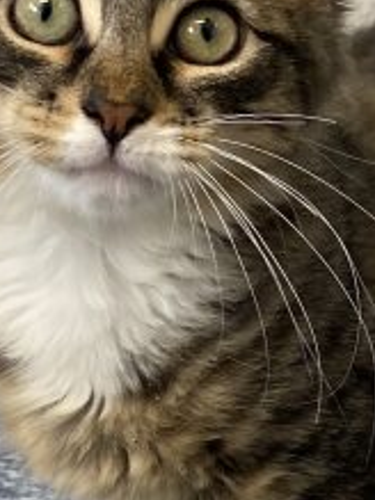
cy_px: 139
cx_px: 337
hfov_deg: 15.4
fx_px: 1374
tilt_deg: -19.2
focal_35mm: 95
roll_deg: -3.2
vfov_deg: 20.5
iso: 125
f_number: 1.8
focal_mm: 4.25
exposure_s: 1/121
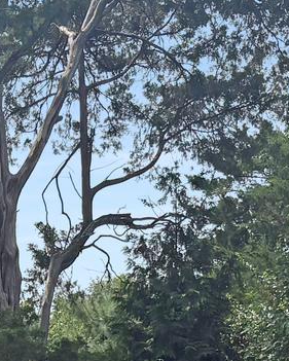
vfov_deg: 12.6
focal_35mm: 148
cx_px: -70
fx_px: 1582
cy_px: 475
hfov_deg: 10.3
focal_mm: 5.96
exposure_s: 1/4950
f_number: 1.6
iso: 50
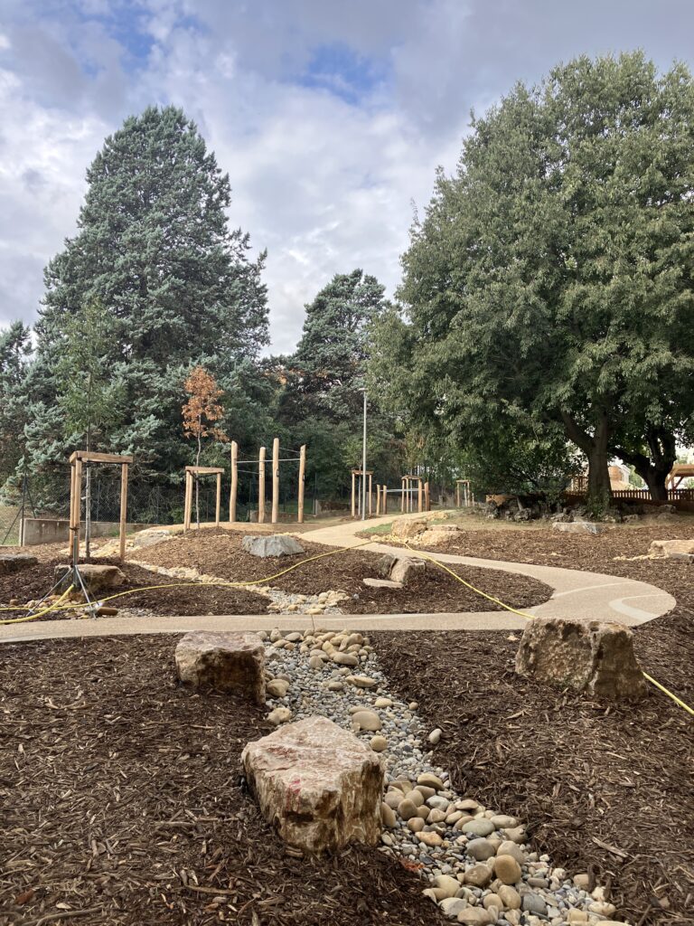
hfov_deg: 49.7
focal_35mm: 28
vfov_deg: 63.4
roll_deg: -1.9
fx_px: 748
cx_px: 347
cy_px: 463
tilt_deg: +8.4
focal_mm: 3.99
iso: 32
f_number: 1.8
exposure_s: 1/639
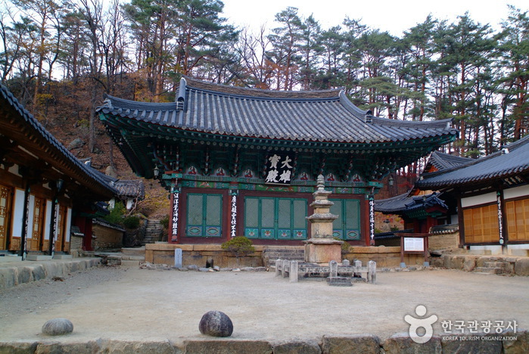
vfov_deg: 43.7
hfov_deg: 61.9
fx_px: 441
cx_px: 264
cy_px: 177
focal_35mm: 30
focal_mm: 20
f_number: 4
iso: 400
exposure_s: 1/60
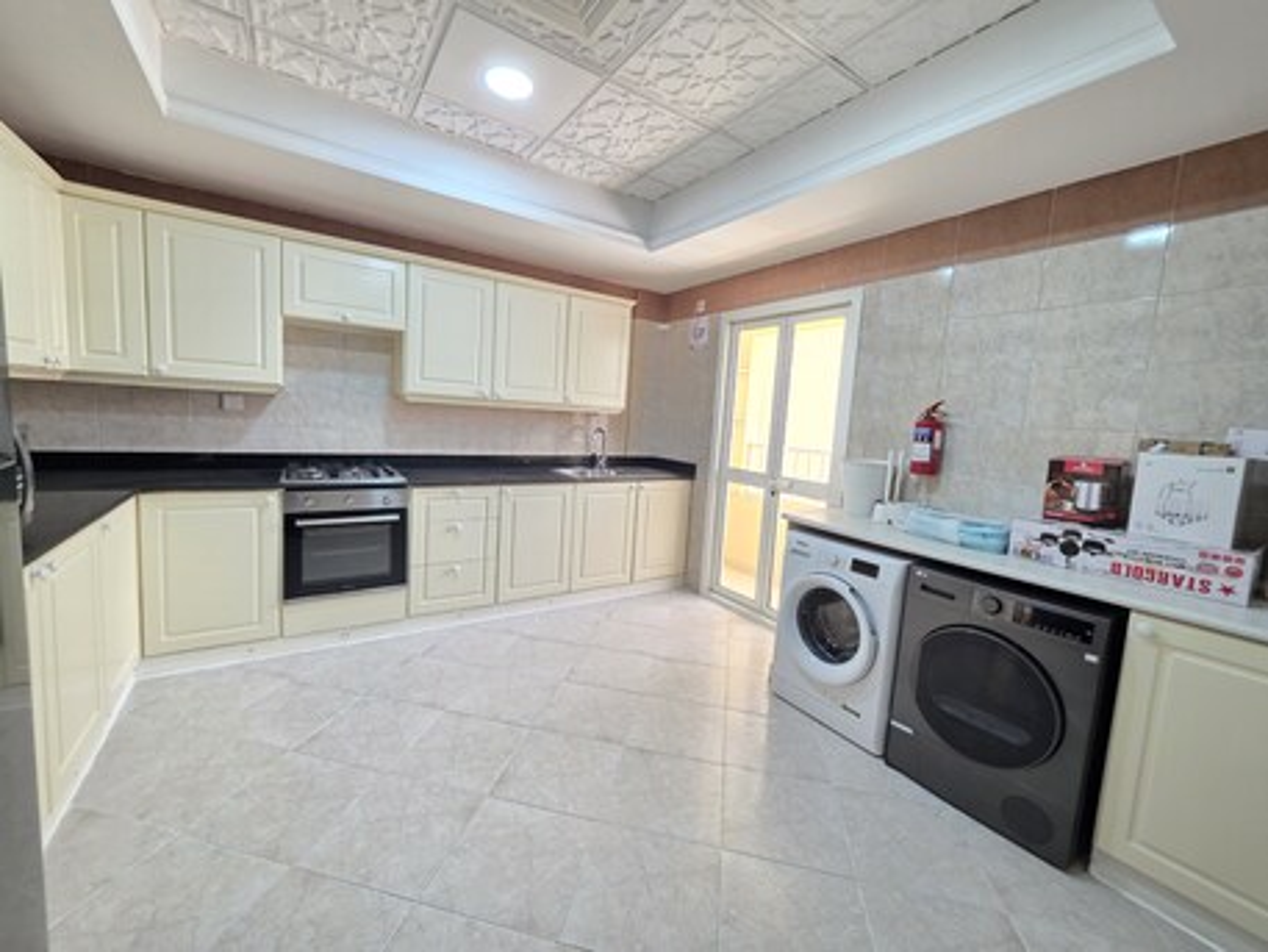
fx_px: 476
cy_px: 476
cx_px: 634
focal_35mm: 13
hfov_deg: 106.2
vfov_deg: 89.9
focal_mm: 2.2
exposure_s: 1/50
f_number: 1.9
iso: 200
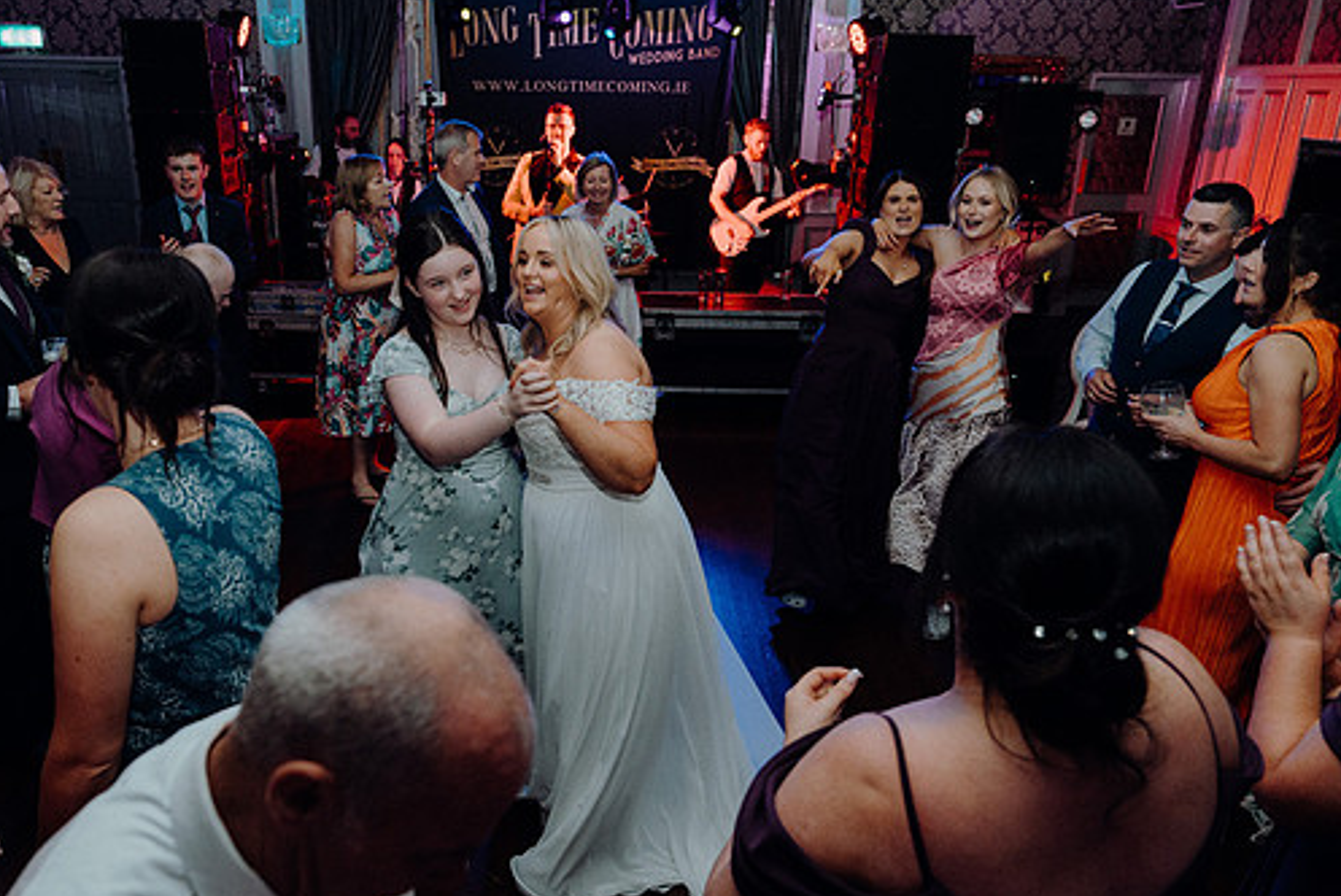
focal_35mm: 28
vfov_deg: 46.5
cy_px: 463
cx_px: 572
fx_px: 1044
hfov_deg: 65.1
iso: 2500
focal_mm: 24
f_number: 3.5
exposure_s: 1/160
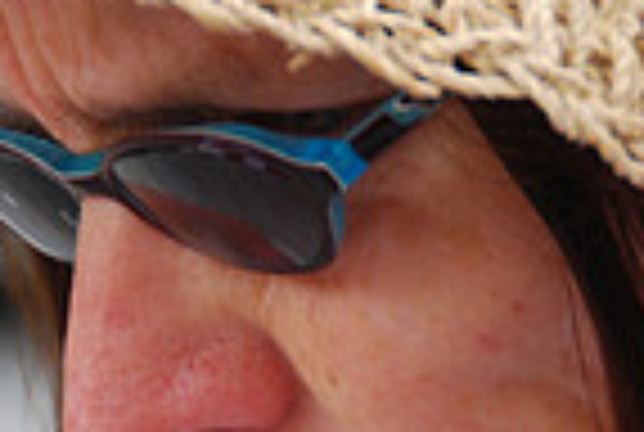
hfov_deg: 2.8
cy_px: 482
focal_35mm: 730
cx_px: 135
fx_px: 13086
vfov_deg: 1.9
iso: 200
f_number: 5.6
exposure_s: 1/180
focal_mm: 120
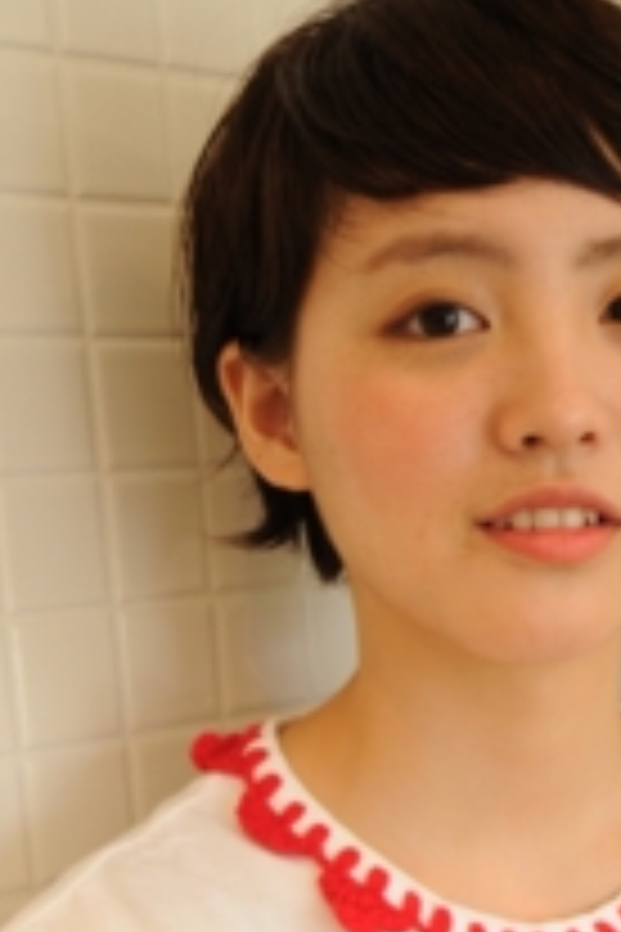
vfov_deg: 23.5
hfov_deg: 16.2
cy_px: 851
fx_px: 2172
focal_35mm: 84
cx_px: 459
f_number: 3.8
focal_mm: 29
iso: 200
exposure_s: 1/50
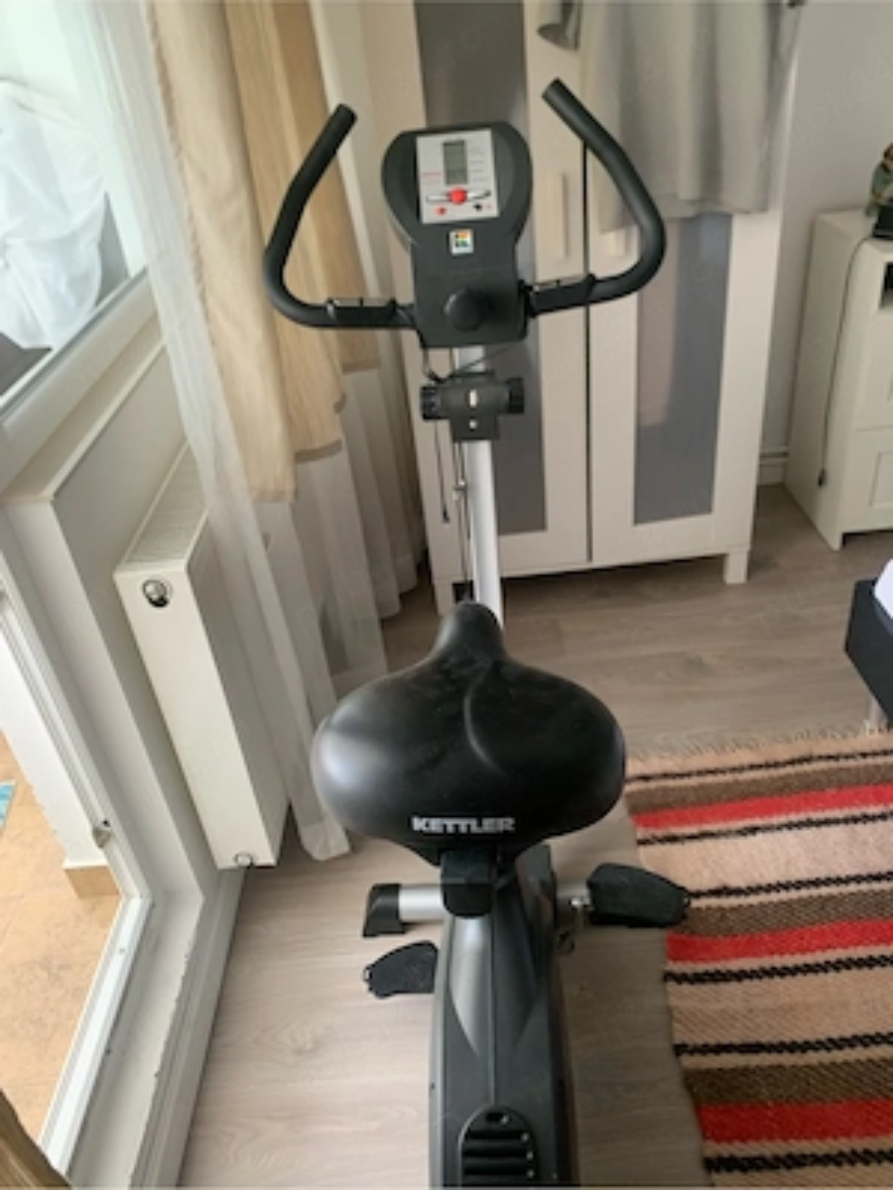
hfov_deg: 53.1
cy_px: 595
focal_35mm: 26
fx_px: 894
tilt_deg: -30.2
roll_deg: +7.7
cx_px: 446
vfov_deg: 67.3
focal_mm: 4.25
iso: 125
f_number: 1.8
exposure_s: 1/60
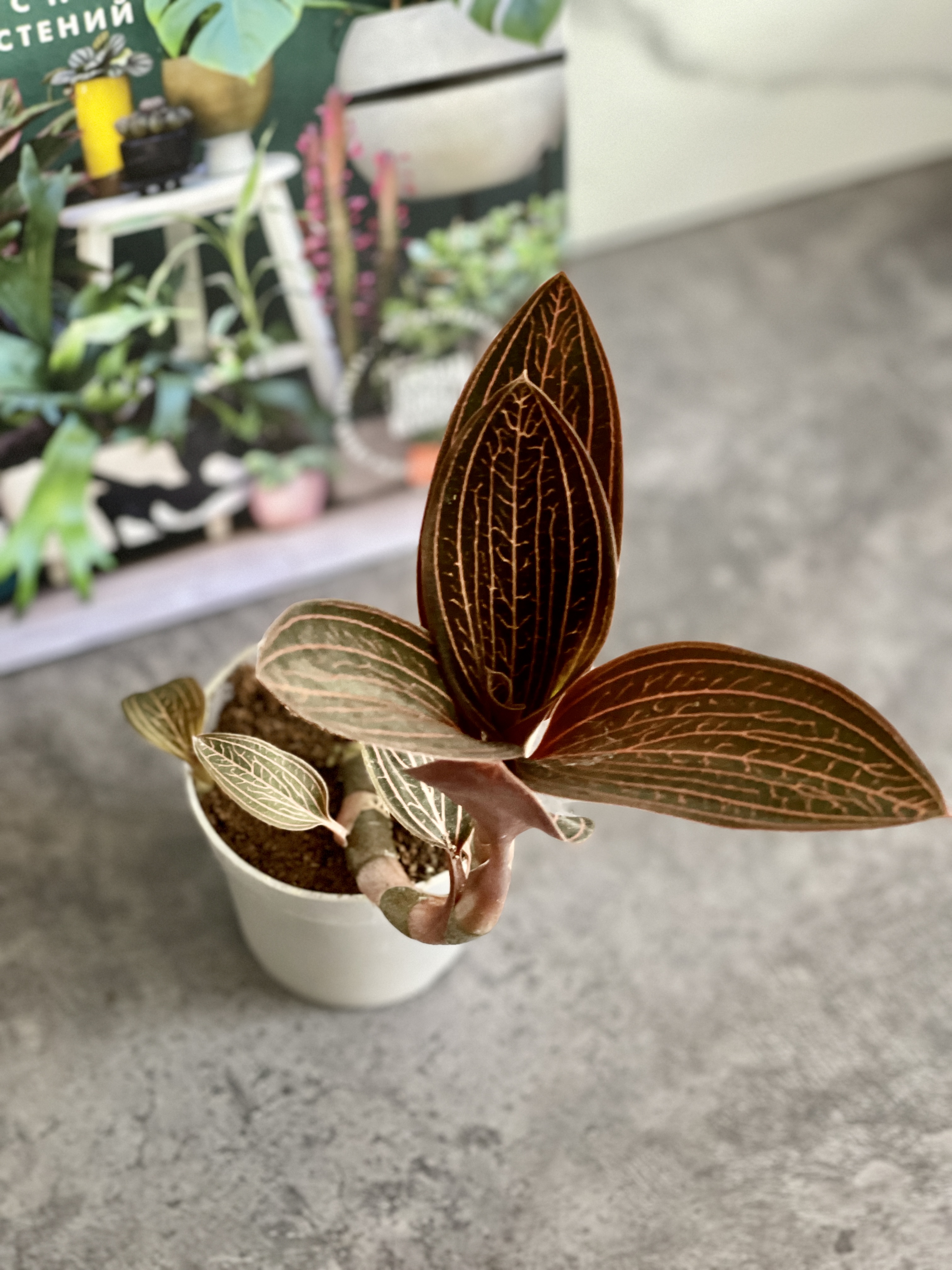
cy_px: 635
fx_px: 2347
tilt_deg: -53.5
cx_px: 476
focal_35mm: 64
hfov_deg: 22.9
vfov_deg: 30.3
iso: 320
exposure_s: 1/33
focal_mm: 7.5
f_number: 2.2
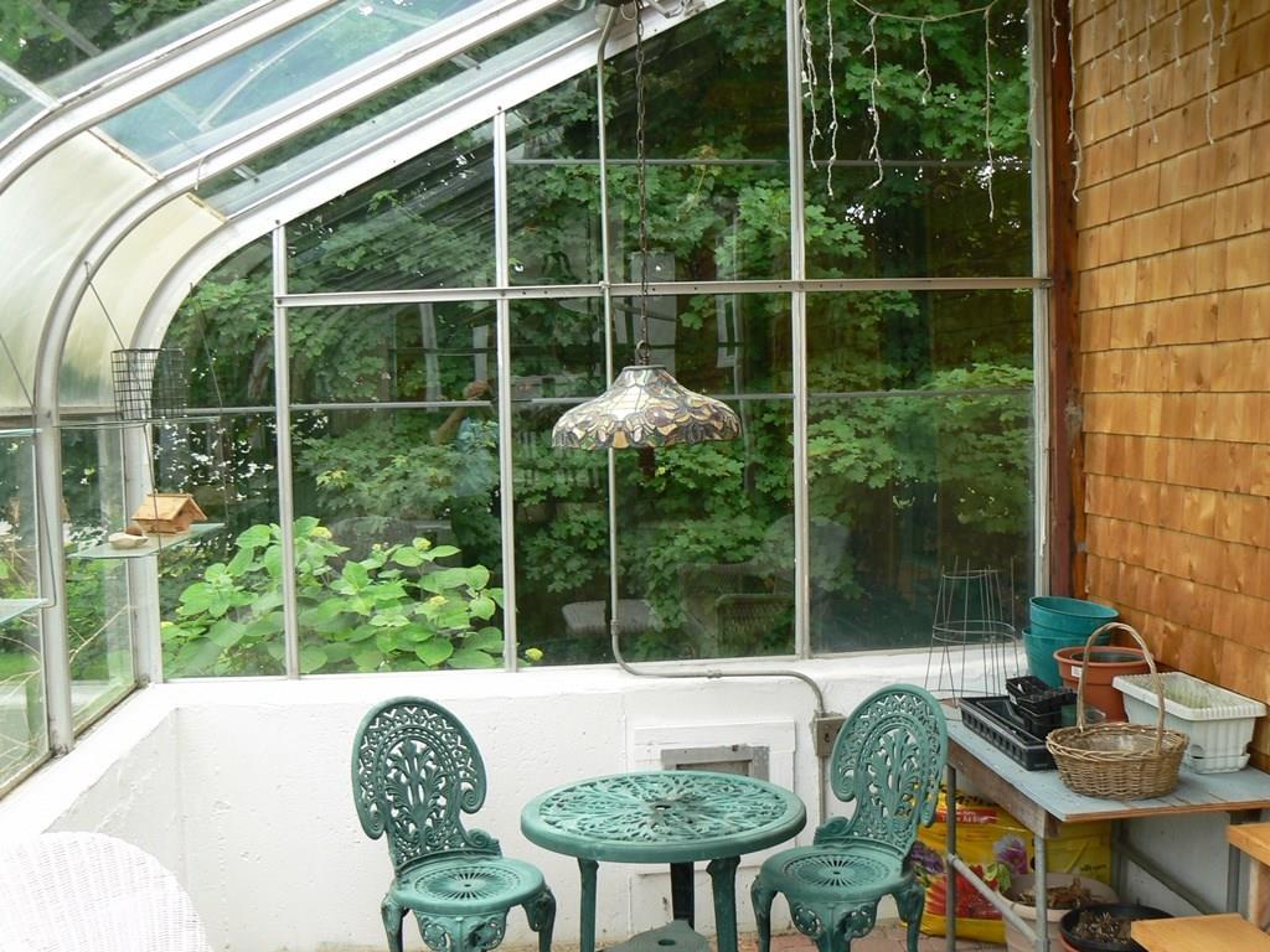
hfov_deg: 51.4
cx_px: 635
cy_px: 476
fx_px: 1321
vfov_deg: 39.7
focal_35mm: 36
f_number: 4
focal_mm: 6
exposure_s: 1/50
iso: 80
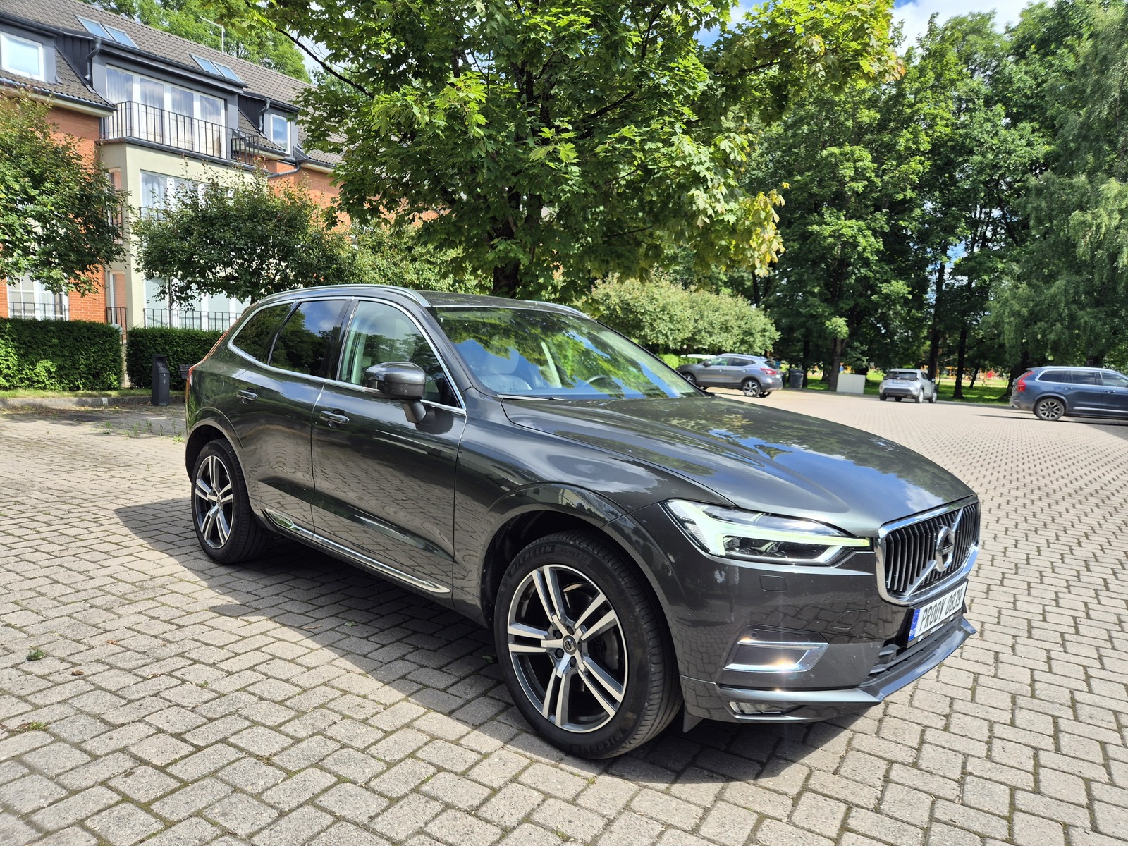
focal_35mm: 23
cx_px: 564
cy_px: 423
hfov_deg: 73.9
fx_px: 749
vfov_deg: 58.9
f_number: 1.8
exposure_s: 1/594
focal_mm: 5.4
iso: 25
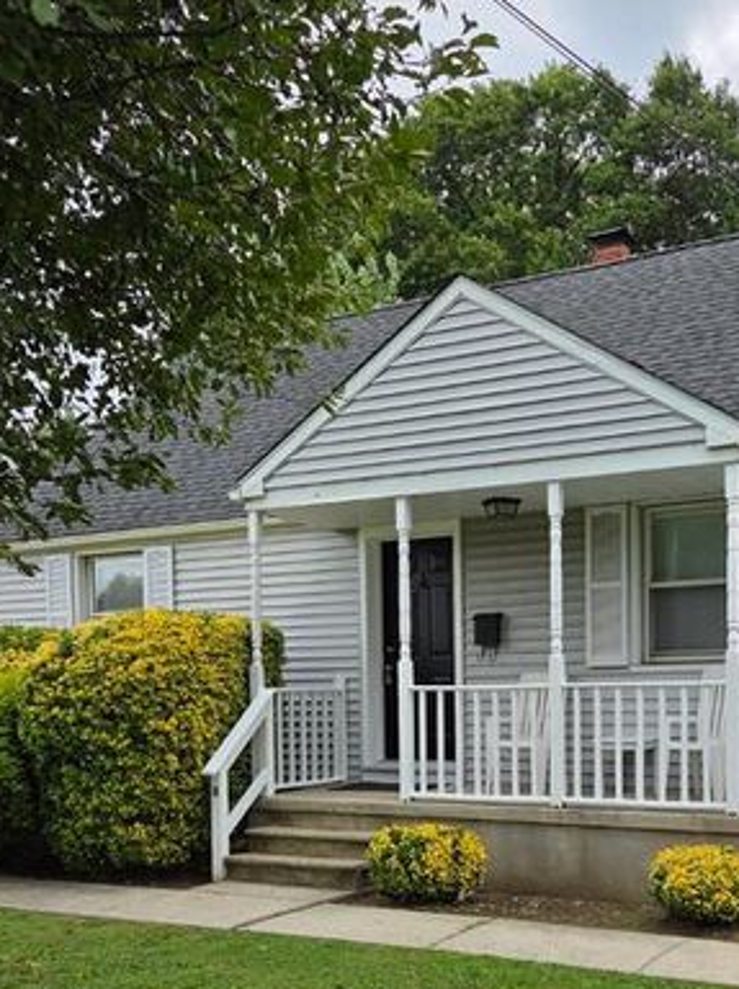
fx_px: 1141
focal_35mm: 40
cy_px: 730
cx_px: 461
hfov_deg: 35.7
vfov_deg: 45.4
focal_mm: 5.4
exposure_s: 1/2094
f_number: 1.8
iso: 80
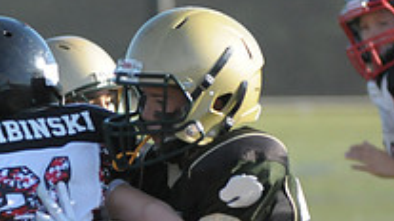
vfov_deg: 1.4
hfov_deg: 2.5
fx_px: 9175
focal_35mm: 879
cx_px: -48
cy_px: 344
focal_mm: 200
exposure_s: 1/5000
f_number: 4
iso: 1600
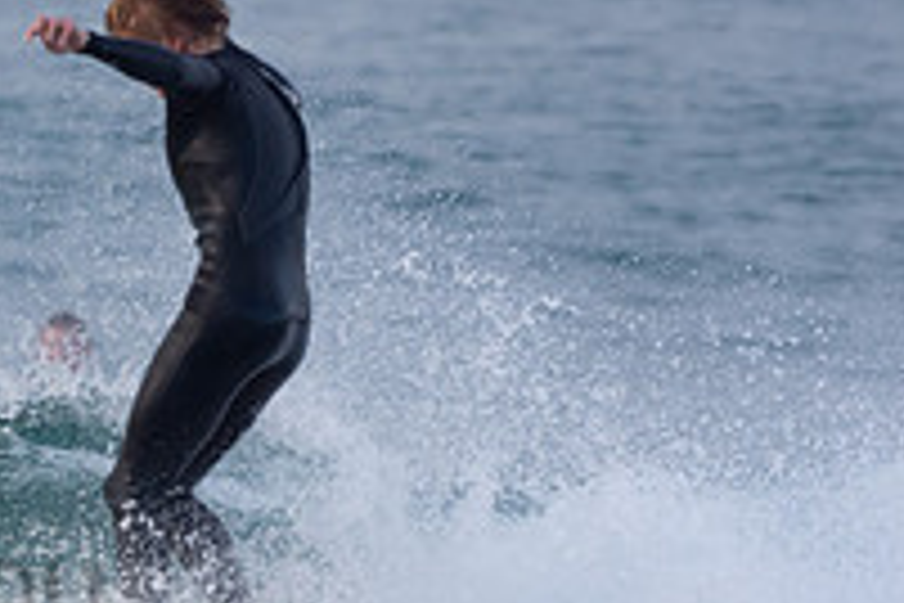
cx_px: -373
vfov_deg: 0.9
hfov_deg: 1.4
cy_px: 542
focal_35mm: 1514
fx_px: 38015
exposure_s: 1/1000
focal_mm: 350
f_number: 5.6
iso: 720
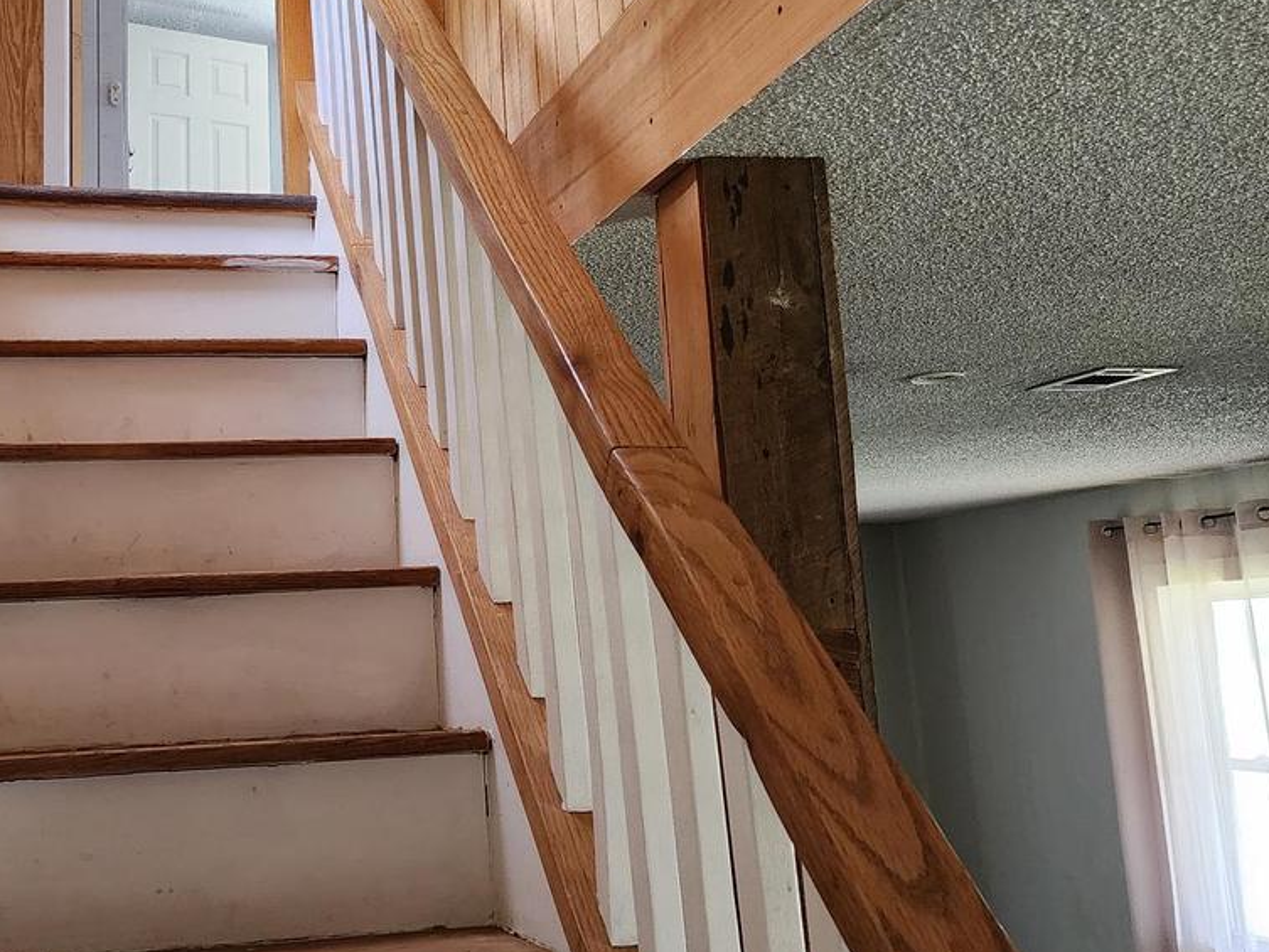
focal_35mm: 44
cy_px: 349
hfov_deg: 42.3
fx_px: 1613
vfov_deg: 32.7
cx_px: 416
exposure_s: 1/120
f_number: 1.8
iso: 640
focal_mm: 6.4
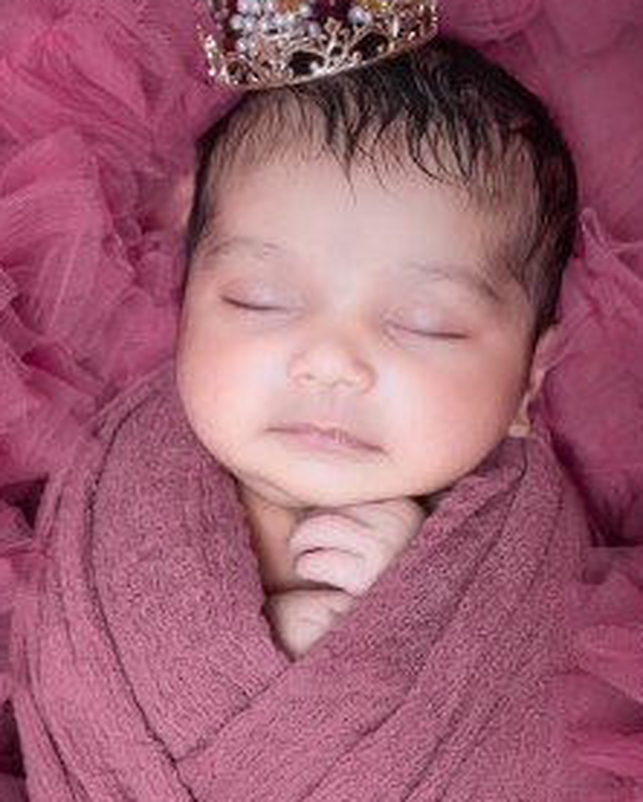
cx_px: 379
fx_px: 1497
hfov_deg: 24.2
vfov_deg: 29.5
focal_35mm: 63
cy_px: 617
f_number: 4.5
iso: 1600
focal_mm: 31
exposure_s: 1/125
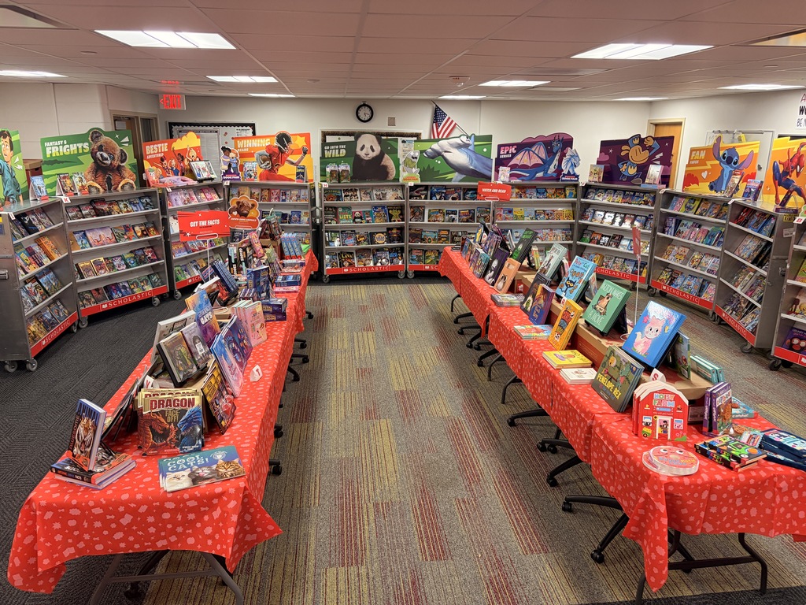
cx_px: 403
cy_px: 302
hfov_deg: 67.3
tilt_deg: -15.0
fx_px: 605
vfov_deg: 53.1
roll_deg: -0.3
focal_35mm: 26
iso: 200
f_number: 1.6
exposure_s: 1/60
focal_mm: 5.96
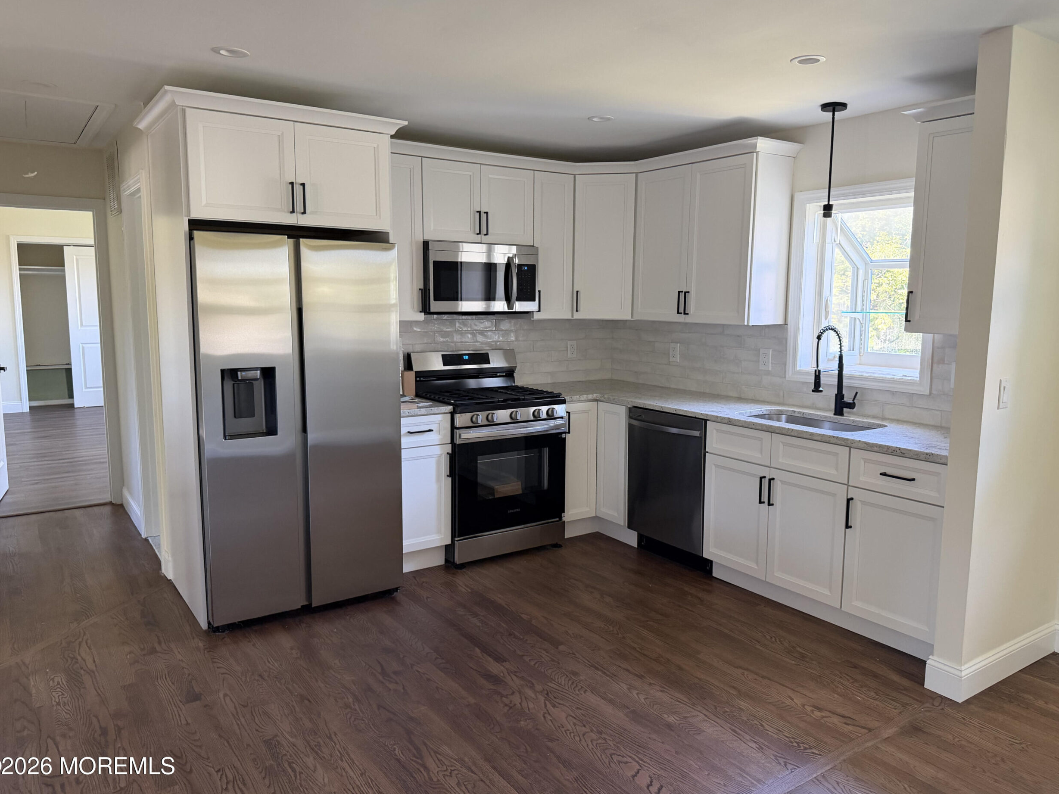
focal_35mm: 25
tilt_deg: -7.6
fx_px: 765
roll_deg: -0.3
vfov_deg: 54.9
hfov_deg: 69.4
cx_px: 533
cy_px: 390
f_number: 1.78
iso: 250
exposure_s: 1/60
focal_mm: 6.76
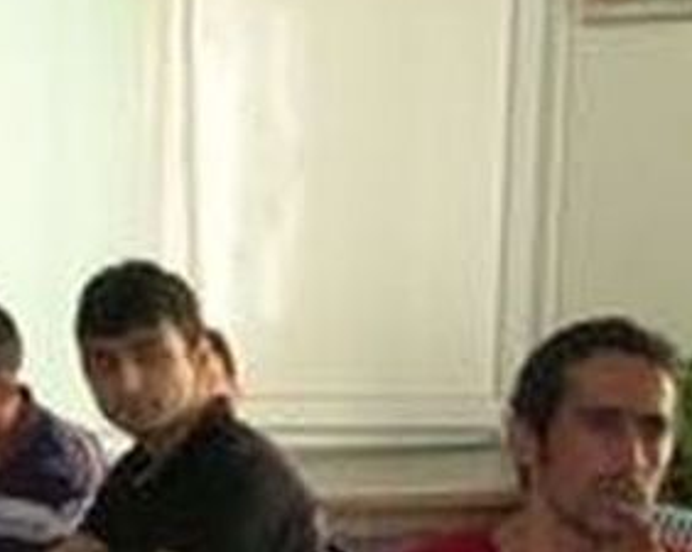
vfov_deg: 11.5
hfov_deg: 14.1
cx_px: -88
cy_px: 505
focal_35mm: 133
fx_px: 2721
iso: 188
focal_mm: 8
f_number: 3.2
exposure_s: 1/32.5
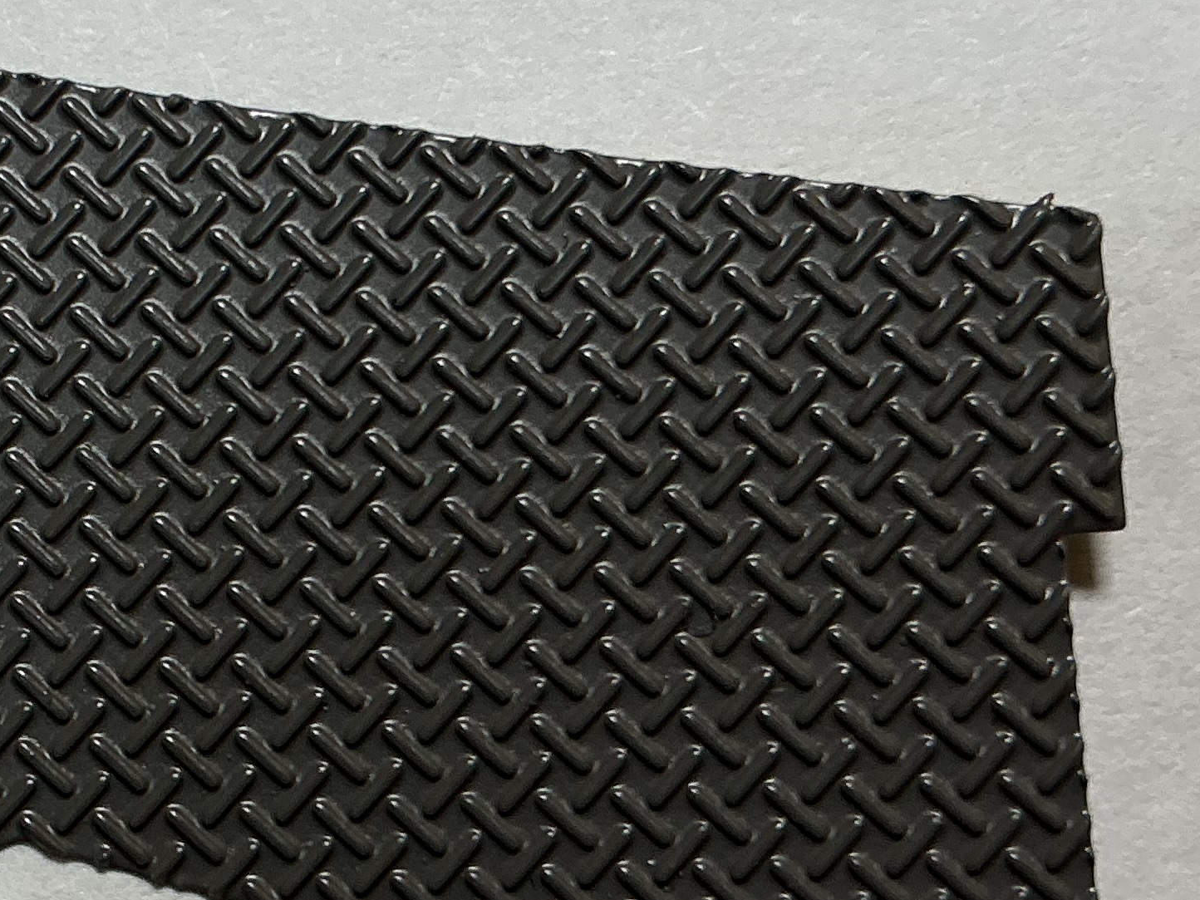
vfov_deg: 18.2
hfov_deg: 23.5
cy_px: 427
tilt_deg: -80.6
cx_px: 116
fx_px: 2808
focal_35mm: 81
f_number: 1.8
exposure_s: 1/126
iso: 16
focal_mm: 3
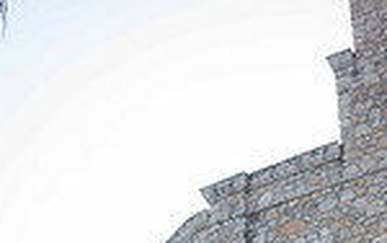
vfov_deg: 16.0
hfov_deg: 32.2
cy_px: 502
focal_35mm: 61
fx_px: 644
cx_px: 328
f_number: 2.8
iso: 125
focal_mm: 20
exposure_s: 1/800
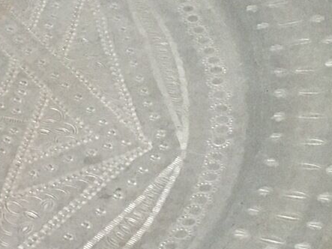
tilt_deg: -45.0
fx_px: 1256
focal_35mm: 131
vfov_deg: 11.3
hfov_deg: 13.9
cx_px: -205
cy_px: 187
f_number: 2.2
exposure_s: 1/17
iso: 250
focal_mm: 4.15
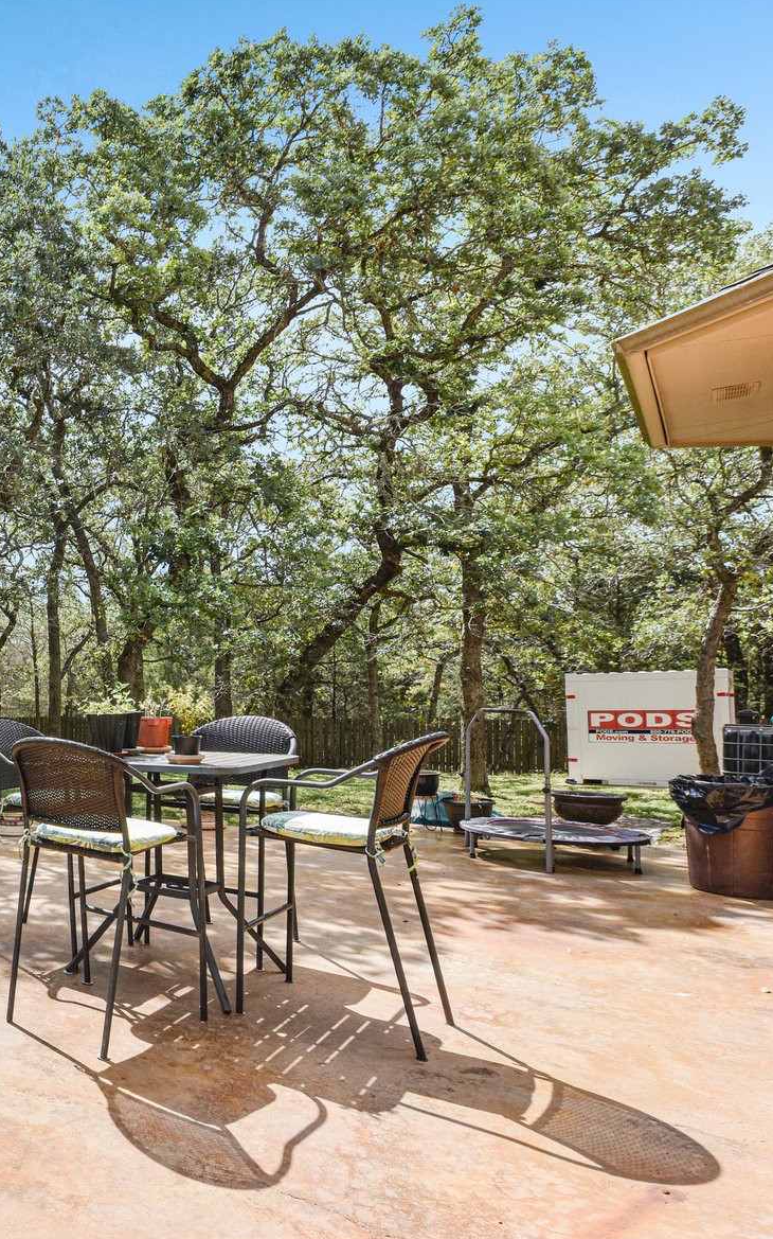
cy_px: 682
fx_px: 843
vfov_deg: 72.4
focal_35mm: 25
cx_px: -208
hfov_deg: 35.5
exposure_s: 1/250
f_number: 8
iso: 100
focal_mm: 14
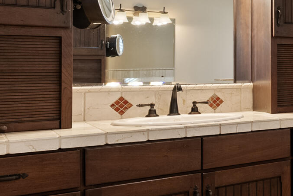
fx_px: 480
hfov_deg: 23.5
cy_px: 66
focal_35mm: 59
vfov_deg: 22.9
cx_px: 485
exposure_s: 2
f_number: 8
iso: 200
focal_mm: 16
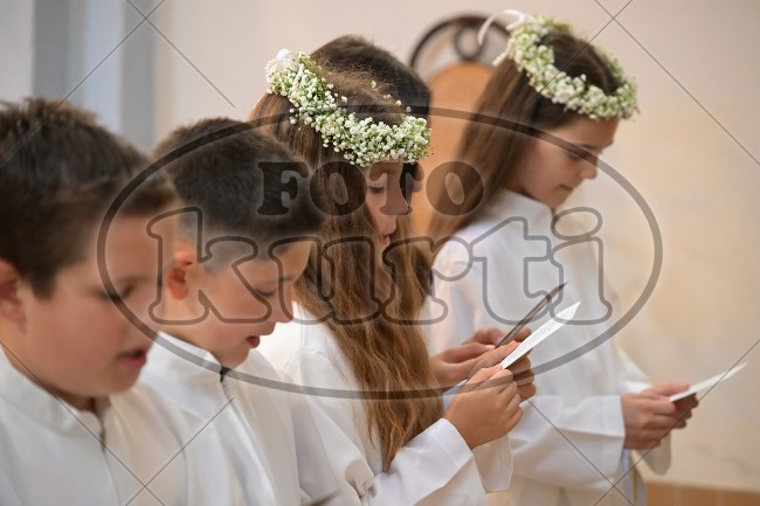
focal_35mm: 120
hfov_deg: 17.1
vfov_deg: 11.4
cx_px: 380
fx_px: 2533
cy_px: 253
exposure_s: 1/125
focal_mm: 120
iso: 5000
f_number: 4
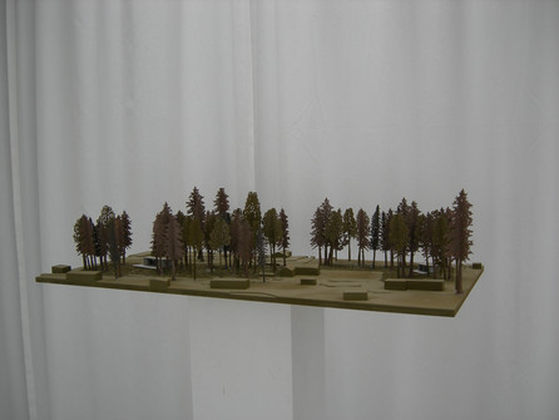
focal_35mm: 36
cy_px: 210
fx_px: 582
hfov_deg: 51.3
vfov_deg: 39.7
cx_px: 280
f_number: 2.7
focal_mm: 7.5
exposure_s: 1/133
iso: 64
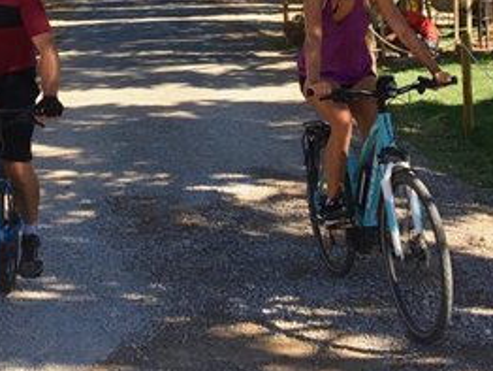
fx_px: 1183
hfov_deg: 23.4
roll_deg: +0.8
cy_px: 3
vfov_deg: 17.4
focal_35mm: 83
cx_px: 149
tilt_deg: -6.6
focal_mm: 4.15
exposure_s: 1/827
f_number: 2.2
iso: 25
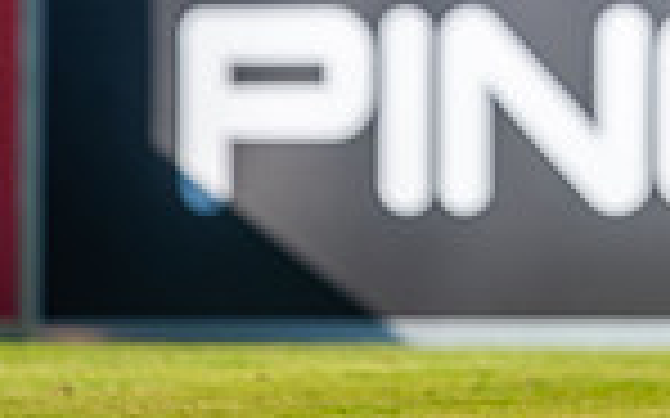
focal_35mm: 922
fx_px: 16829
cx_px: 661
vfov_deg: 1.4
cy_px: -427
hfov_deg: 2.3
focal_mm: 300
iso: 250
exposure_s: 1/1600
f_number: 4
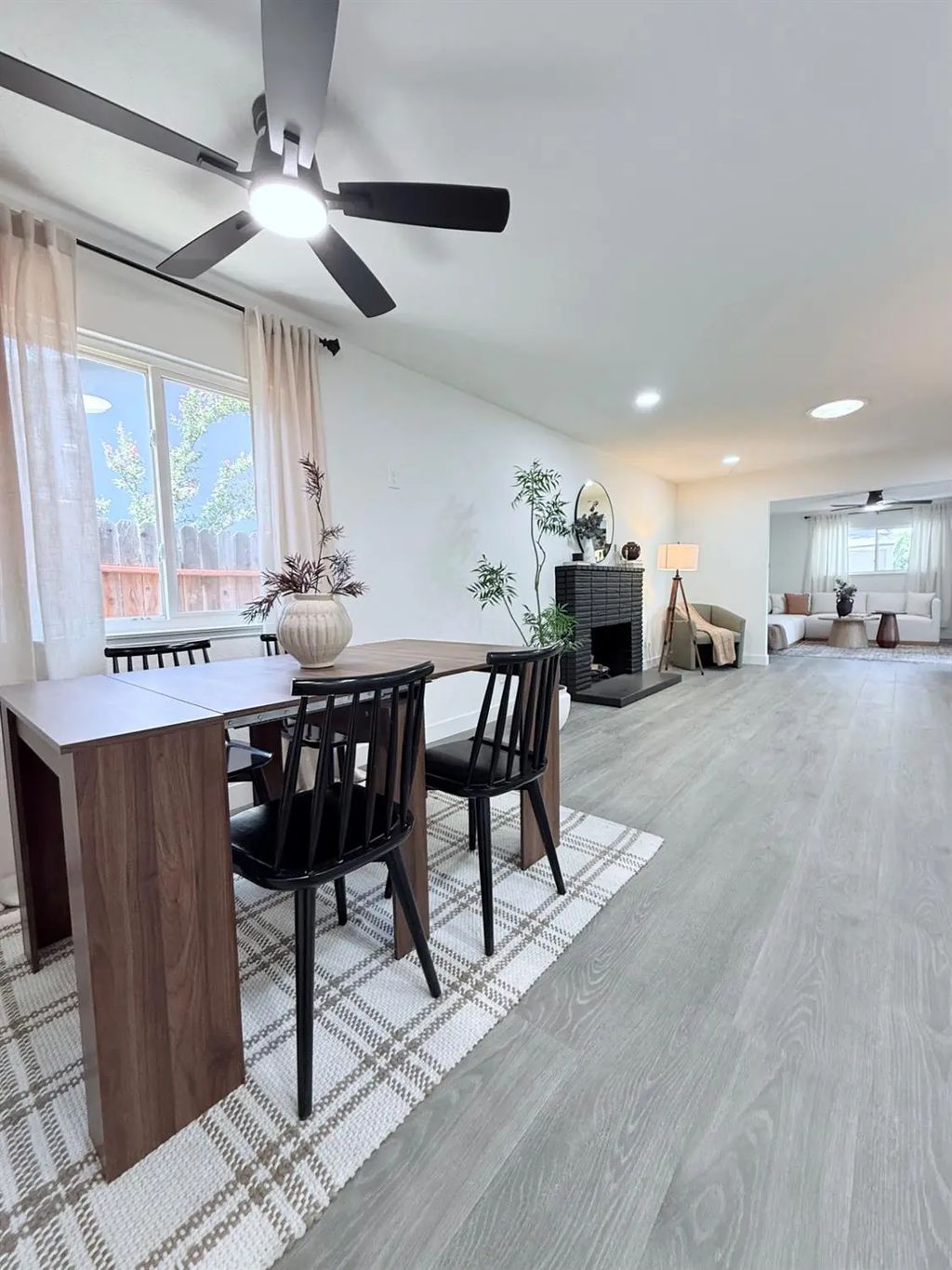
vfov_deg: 102.1
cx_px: 476
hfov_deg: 85.7
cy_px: 635
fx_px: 513
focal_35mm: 14
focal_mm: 2.22
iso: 200
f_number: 2.2
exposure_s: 1/60
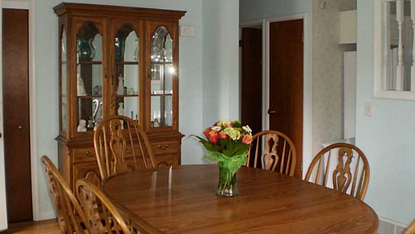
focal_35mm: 40
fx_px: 440
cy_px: 90
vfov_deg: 29.6
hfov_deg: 50.5
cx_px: 204
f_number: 3.1
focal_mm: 6.3
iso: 125
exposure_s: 1/30
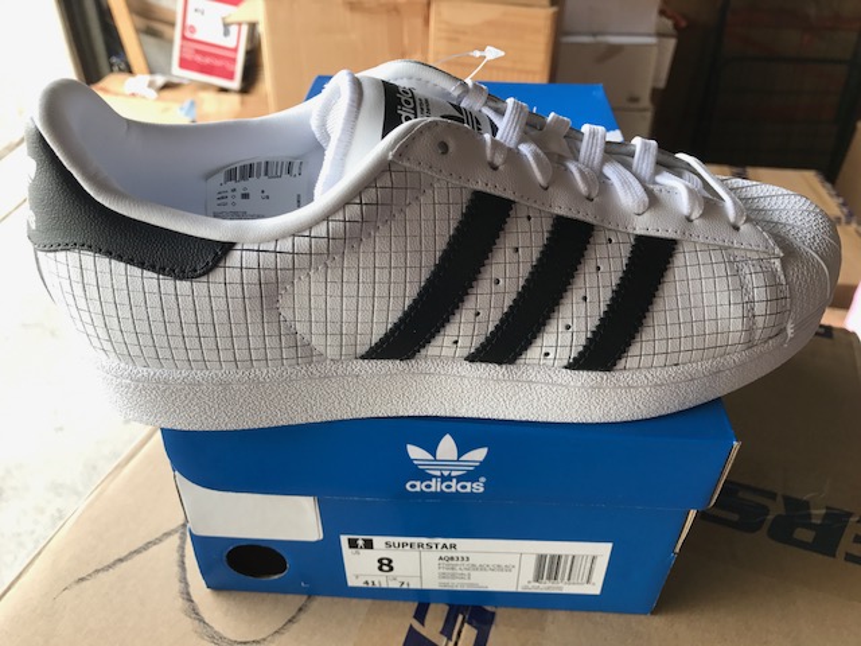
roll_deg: -2.2
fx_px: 696
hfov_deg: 63.4
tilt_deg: -37.5
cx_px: 430
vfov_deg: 49.7
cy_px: 323
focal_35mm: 28
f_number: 1.8
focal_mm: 3.99
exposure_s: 1/60
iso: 25
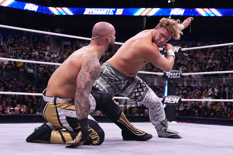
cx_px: 116
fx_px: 246
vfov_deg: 35.1
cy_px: 78
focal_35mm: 38
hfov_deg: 50.7
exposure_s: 1/1000
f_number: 3.5
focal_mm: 38
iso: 8000
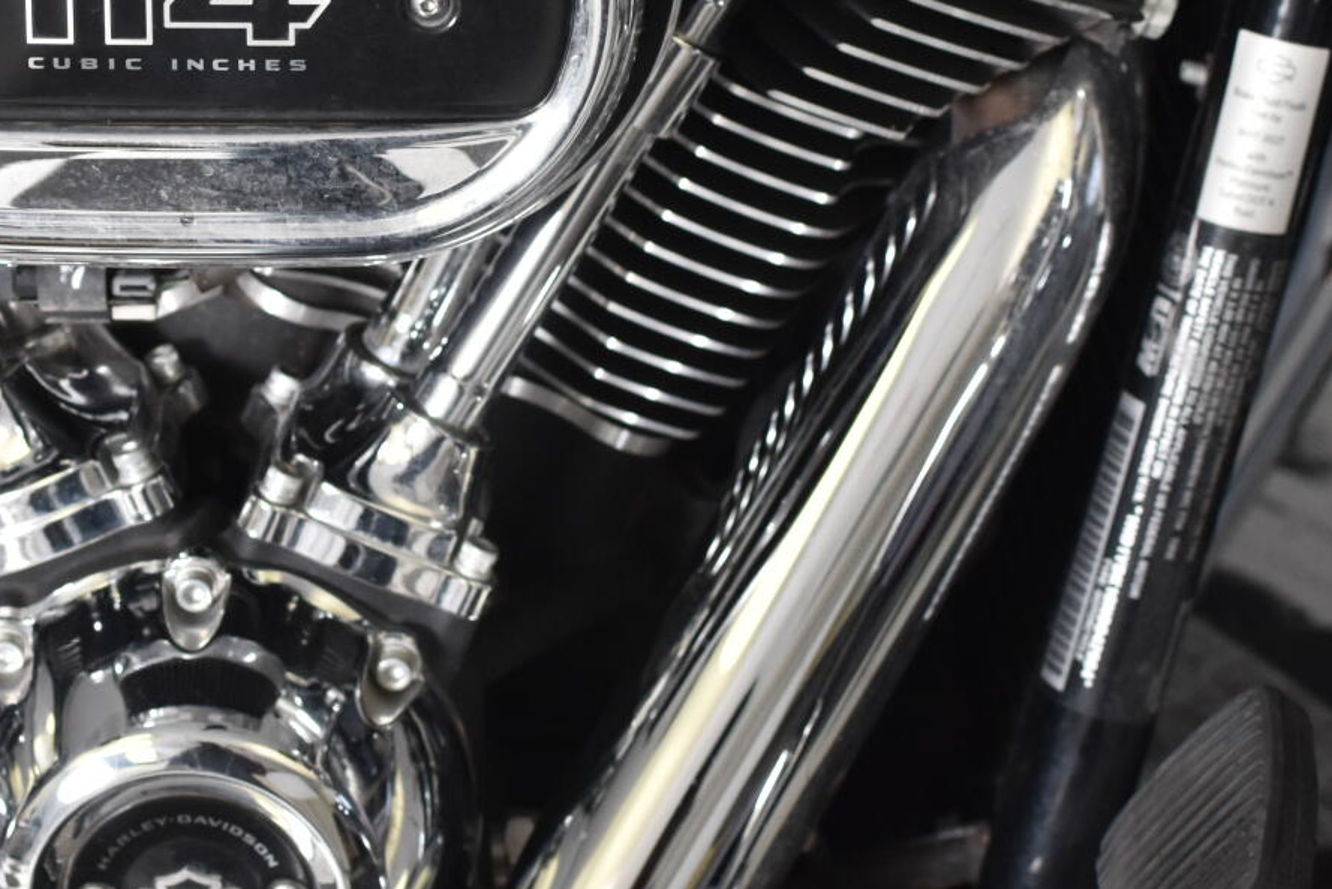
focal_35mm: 118
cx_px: 355
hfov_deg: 17.2
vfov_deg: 11.6
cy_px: 253
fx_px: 4371
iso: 800
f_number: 4.5
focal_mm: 35
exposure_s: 1/160
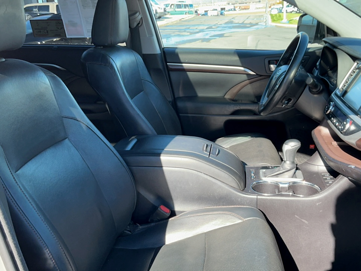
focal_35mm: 30
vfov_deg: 46.8
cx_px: 180
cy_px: 136
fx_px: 313
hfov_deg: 60.0
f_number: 1.8
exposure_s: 1/159
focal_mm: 3
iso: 20
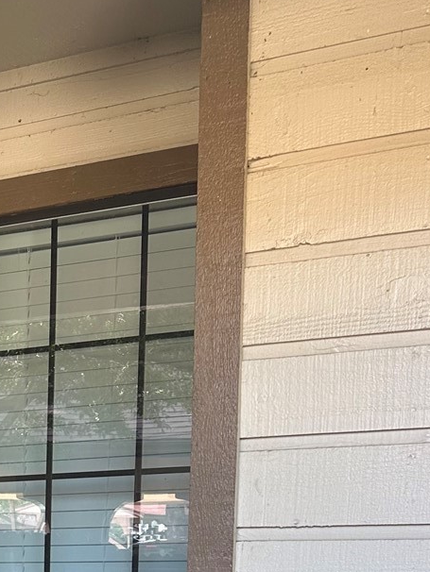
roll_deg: -0.8
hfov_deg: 17.2
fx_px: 1258
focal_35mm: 76
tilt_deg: -6.8
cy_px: 712
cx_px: -240
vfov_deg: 23.2
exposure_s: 1/125
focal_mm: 6.86
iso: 64
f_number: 1.78
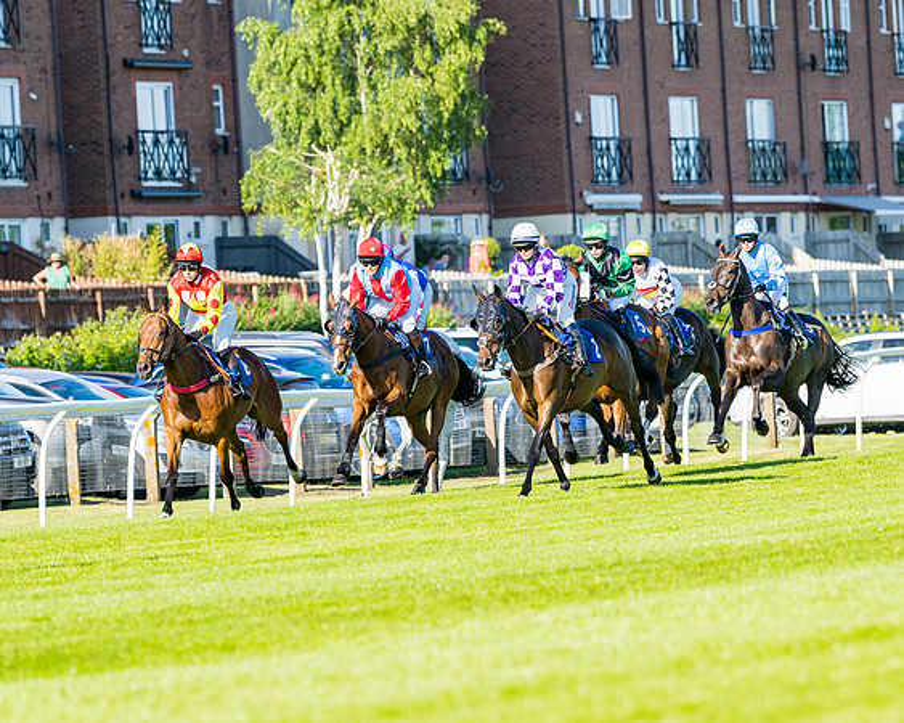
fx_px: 8888
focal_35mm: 332
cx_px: 395
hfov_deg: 5.8
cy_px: 465
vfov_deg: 4.7
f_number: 4
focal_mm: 180
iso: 200
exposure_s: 1/1600
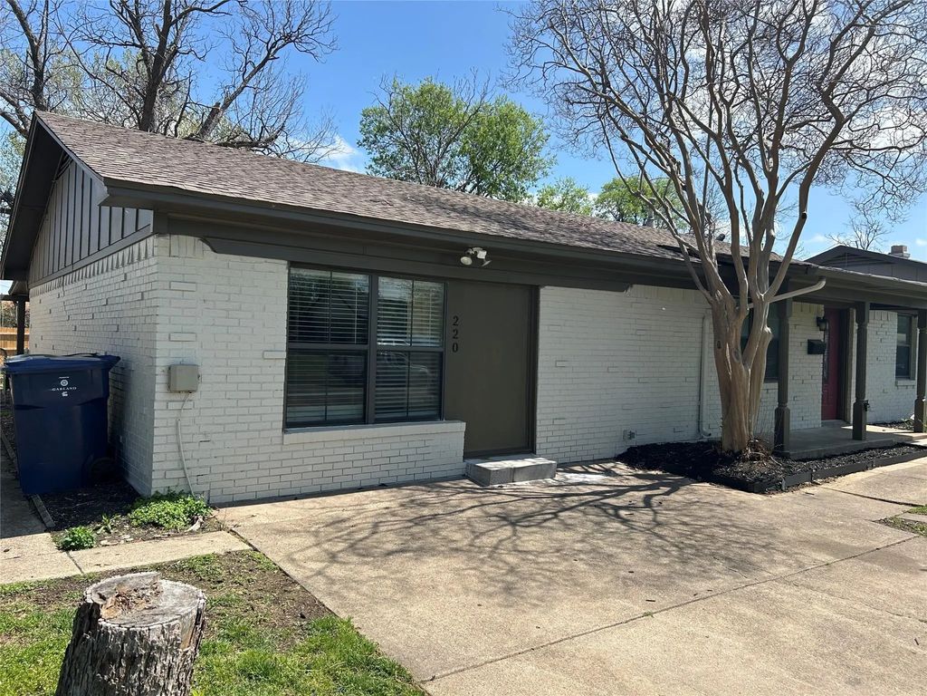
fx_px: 696
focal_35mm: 26
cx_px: 464
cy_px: 348
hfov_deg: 67.3
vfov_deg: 53.1
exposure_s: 1/3257
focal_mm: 5.7
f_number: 1.5
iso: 50
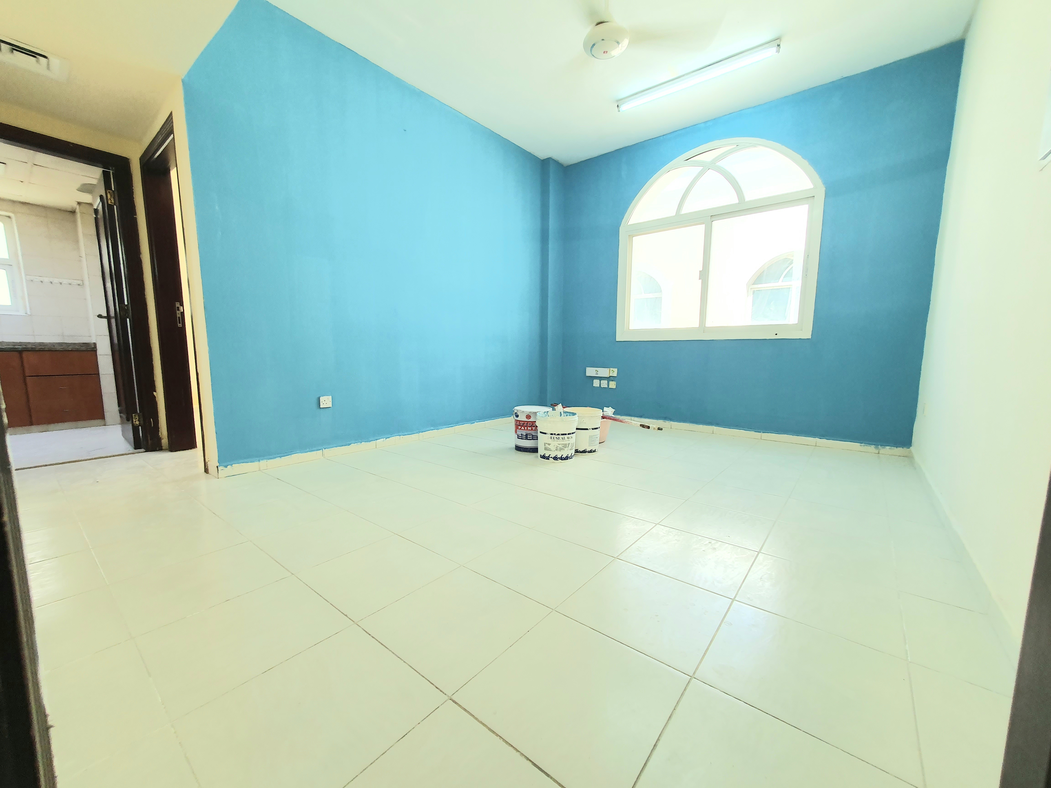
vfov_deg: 89.9
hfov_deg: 106.2
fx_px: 395
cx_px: 526
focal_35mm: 13
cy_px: 394
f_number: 2.2
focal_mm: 1.8
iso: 100
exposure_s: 1/50
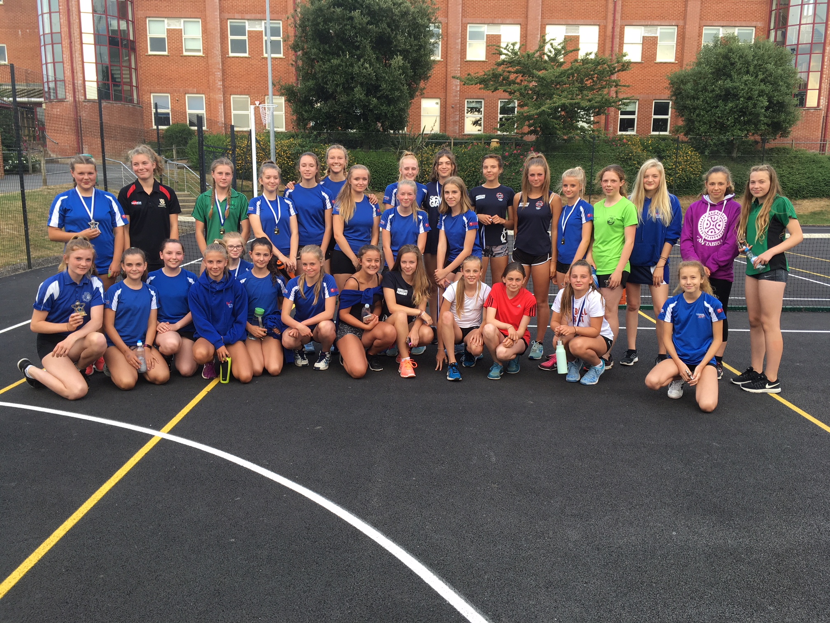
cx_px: 415
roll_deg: -1.3
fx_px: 695
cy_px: 312
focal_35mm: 29
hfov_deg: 61.7
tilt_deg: -10.6
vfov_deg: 48.2
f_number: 2.2
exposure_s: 1/146
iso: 25
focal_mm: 4.15
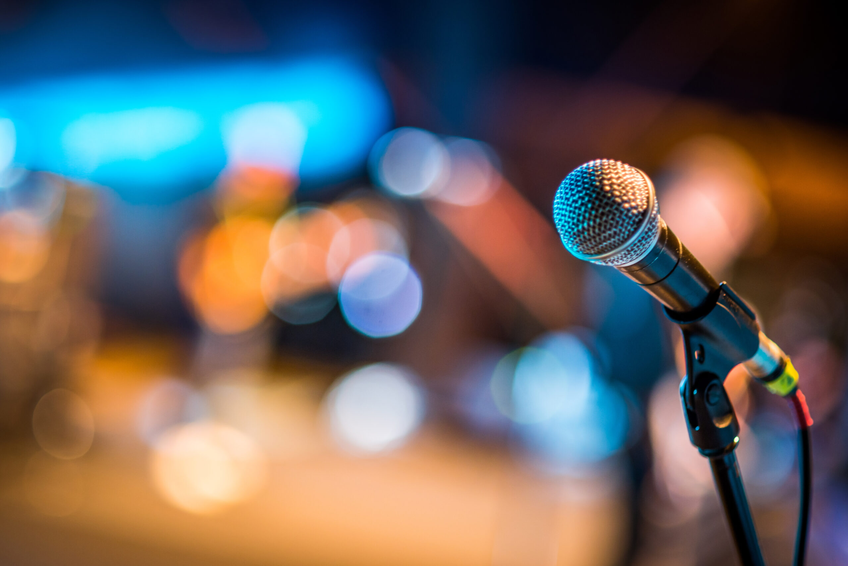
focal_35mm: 85
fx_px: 2003
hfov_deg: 23.9
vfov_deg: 16.1
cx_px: 424
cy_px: 283
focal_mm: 85
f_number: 2
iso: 500
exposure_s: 1/25
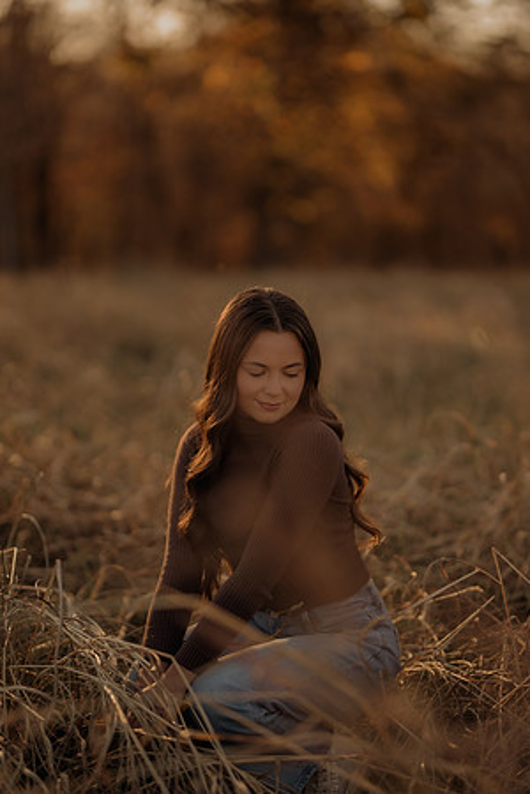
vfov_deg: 23.9
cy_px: 397
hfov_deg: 16.1
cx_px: 265
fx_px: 1877
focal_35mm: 85
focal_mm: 85
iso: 200
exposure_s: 1/1250
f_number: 1.4
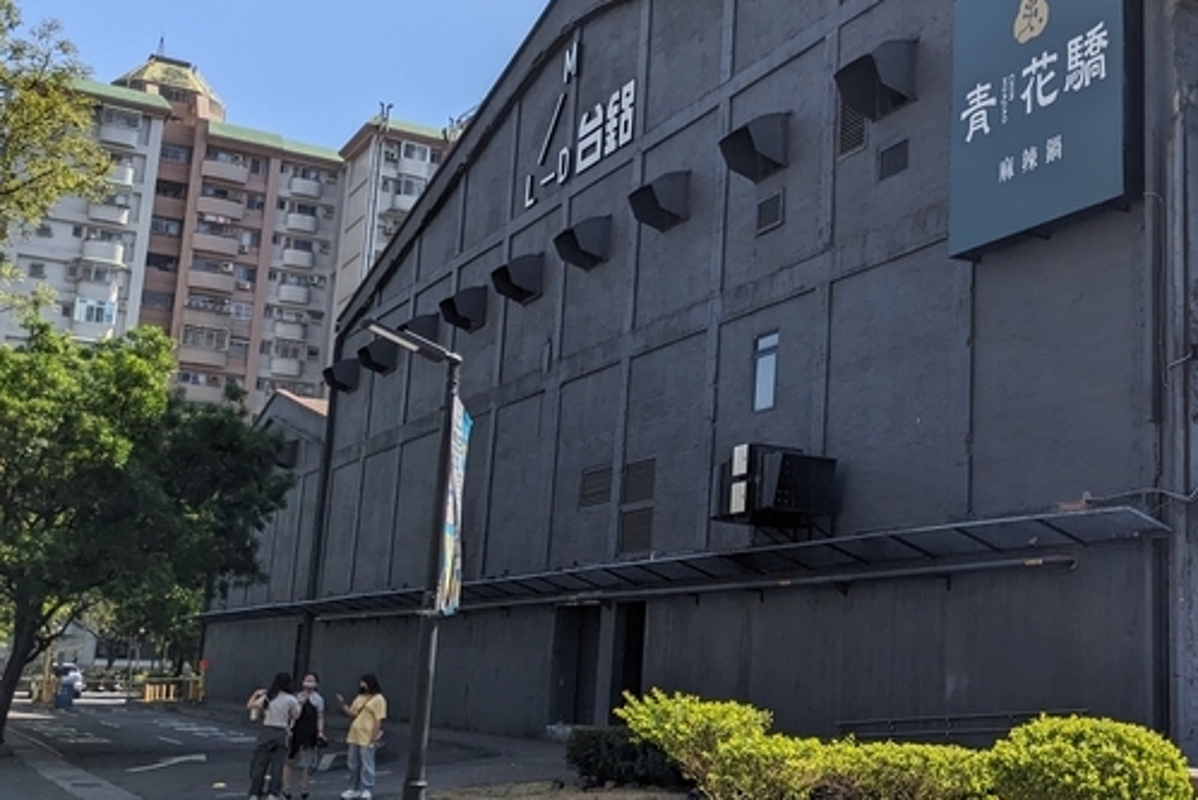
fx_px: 1498
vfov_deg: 29.8
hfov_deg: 42.1
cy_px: 344
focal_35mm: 45
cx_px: 922
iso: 55
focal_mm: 4.38
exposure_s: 1/4673
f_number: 1.73
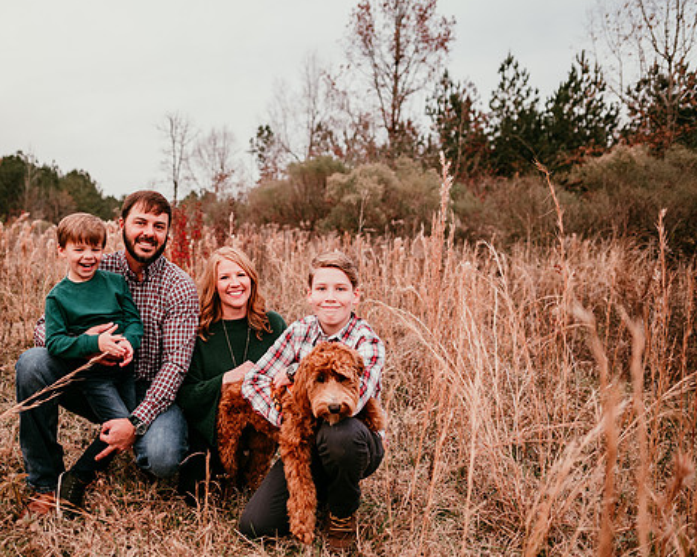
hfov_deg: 61.6
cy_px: 278
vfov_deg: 51.5
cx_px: 273
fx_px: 577
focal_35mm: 28
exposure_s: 1/160
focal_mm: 24
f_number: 2.2
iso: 100
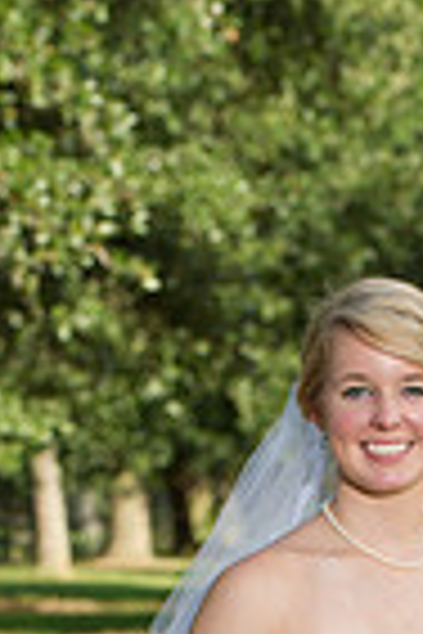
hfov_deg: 3.6
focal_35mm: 383
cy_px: 1003
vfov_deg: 5.3
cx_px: 407
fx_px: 6750
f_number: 5.6
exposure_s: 1/250
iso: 320
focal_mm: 120
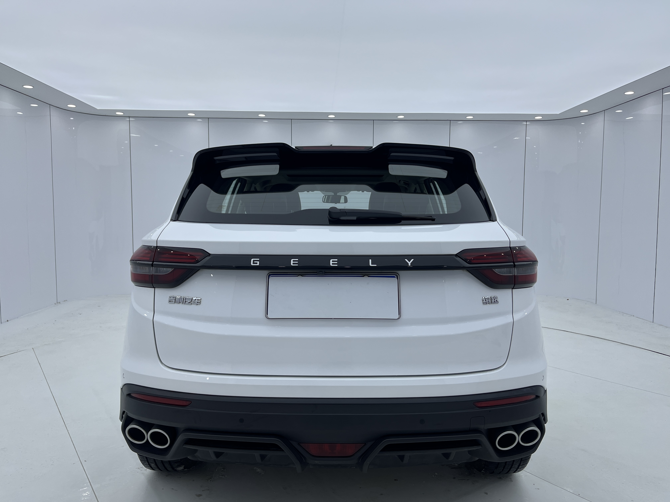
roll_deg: -0.3
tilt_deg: -5.4
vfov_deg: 53.1
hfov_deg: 67.3
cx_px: 335
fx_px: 503
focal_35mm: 26
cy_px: 251
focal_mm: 5.1
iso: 50
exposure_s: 1/1075
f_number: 1.6
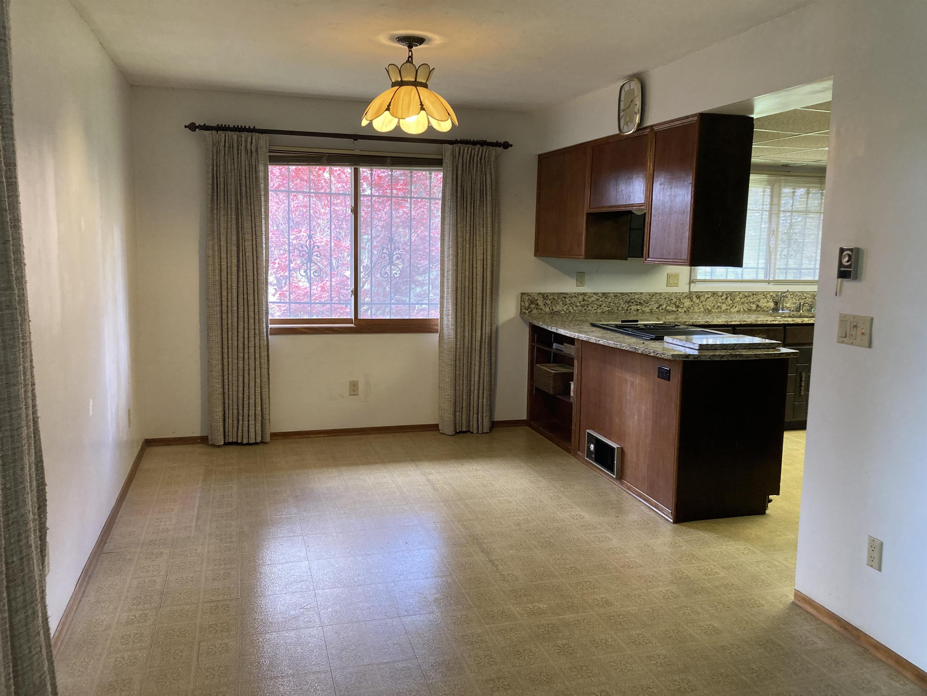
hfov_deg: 63.4
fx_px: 750
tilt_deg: -7.2
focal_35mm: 28
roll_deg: -0.9
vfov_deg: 49.7
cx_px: 464
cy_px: 348
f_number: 1.8
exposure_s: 1/60
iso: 160
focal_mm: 3.99
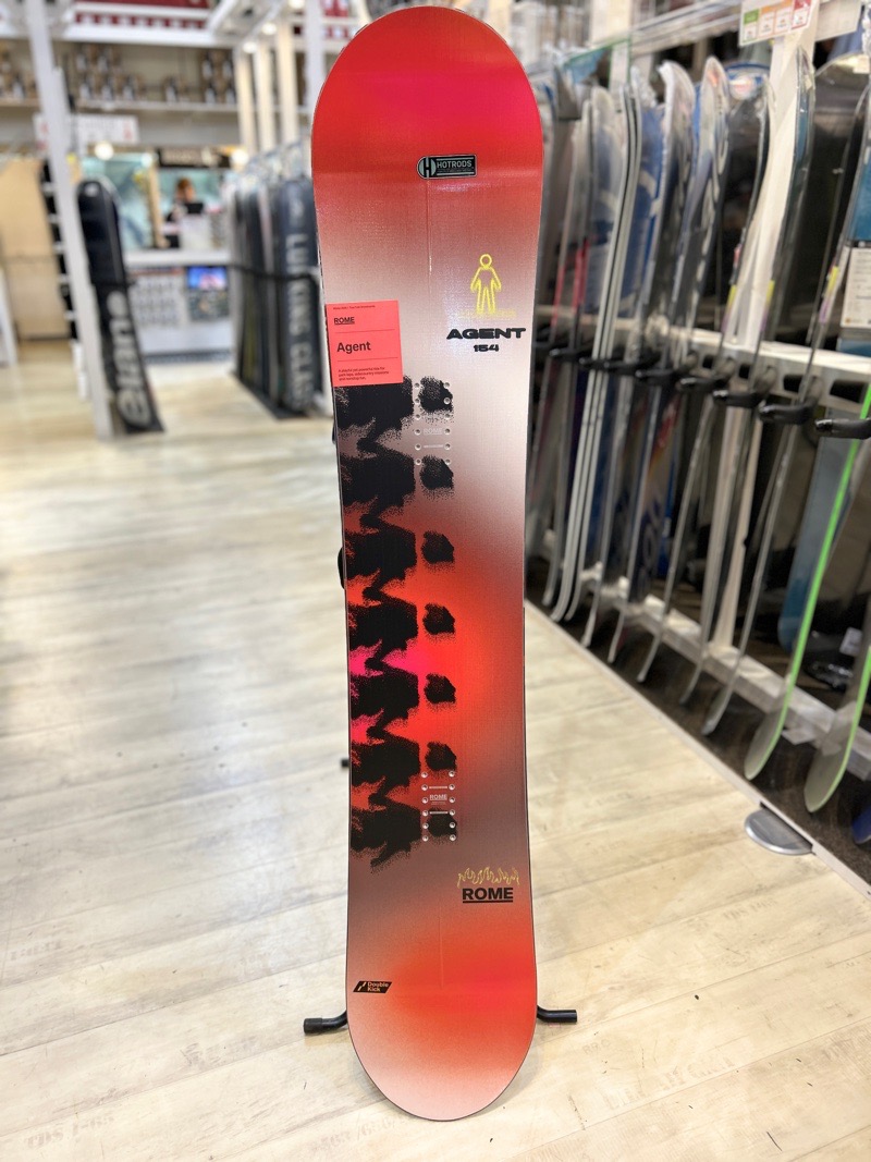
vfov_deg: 67.3
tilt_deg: -21.5
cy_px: 581
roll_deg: +0.2
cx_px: 436
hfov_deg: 53.1
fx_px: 872
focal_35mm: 26
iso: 100
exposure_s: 1/50
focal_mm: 5.7
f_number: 1.5
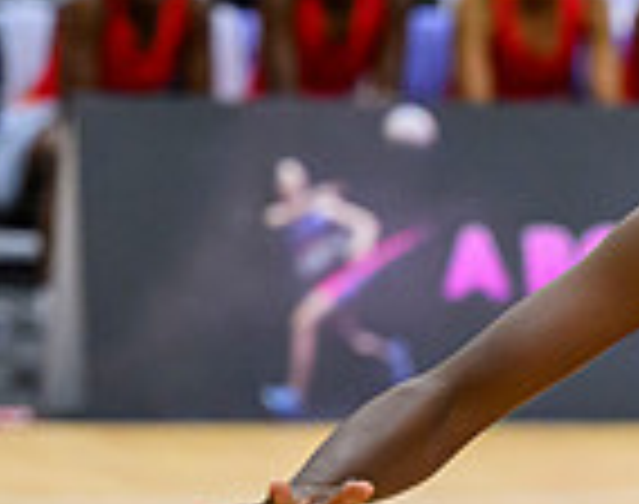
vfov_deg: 3.0
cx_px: 952
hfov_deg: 3.7
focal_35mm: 517
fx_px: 9724
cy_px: 745
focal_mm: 110
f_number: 3.2
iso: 4000
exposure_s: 1/1000
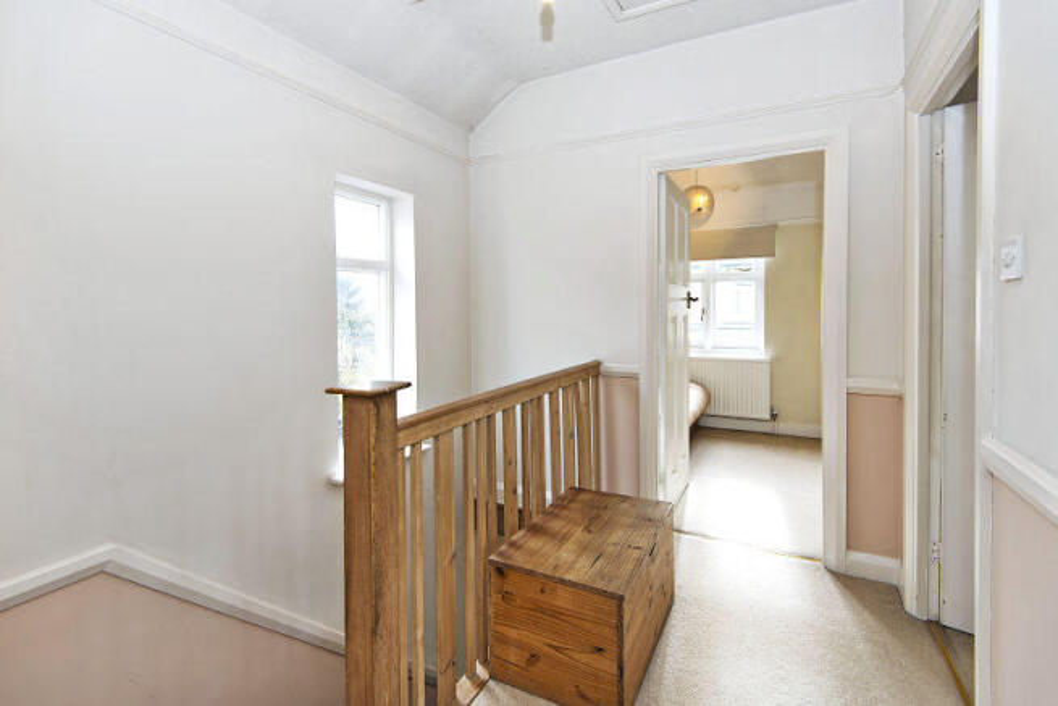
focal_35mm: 16
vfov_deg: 73.8
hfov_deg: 96.7
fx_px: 470
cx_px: 529
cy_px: 353
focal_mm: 16
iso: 250
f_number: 5
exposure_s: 1/40
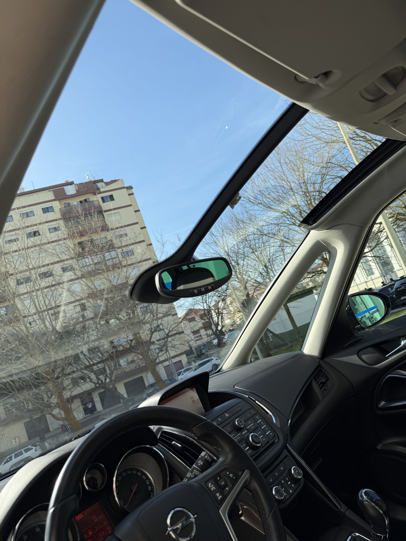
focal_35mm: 24
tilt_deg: +8.5
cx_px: 203
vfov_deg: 71.6
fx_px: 375
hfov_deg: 56.8
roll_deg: +20.1
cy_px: 270
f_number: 1.78
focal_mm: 6.76
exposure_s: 1/2445
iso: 80
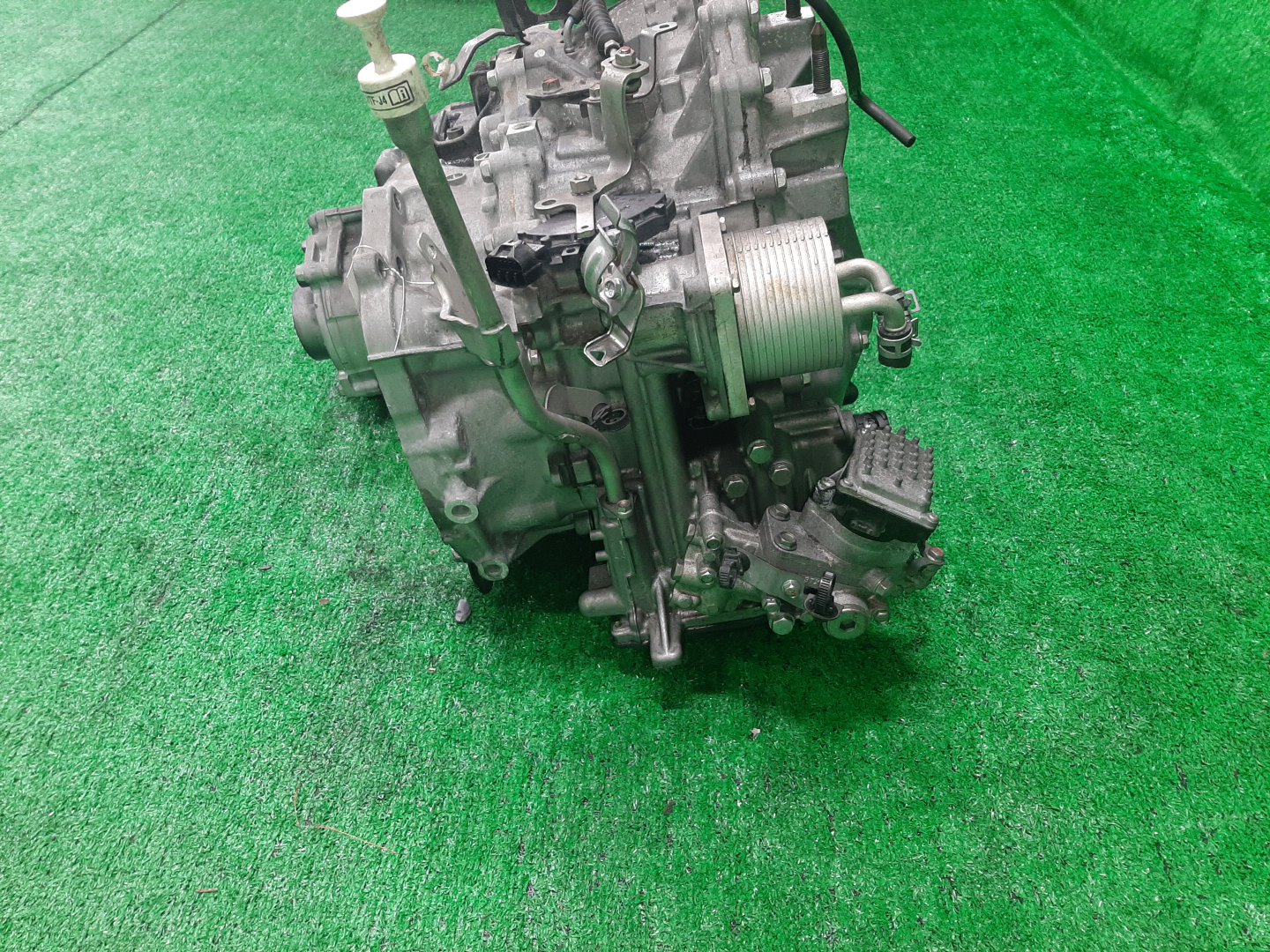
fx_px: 954
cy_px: 476
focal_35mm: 26
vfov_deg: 53.1
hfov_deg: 67.3
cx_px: 635
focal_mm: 3.93
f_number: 1.7
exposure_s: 1/50
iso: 140
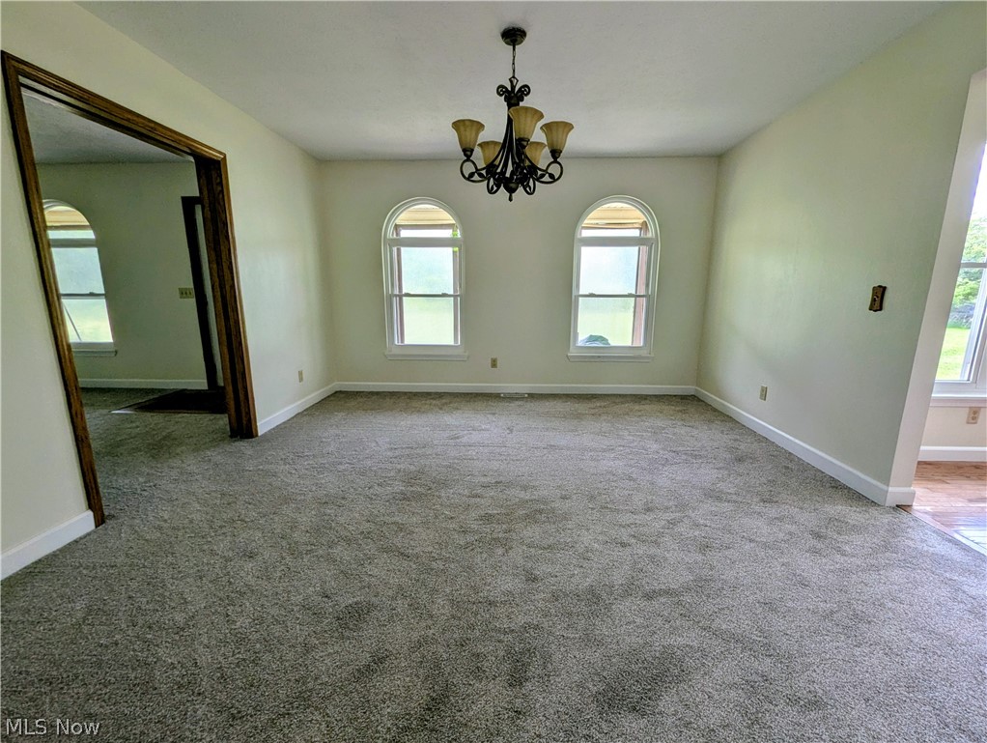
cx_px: 494
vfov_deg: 90.0
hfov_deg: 106.1
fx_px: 371
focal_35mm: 13
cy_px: 372
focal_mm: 1.95
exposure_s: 1/141
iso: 63
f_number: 2.2
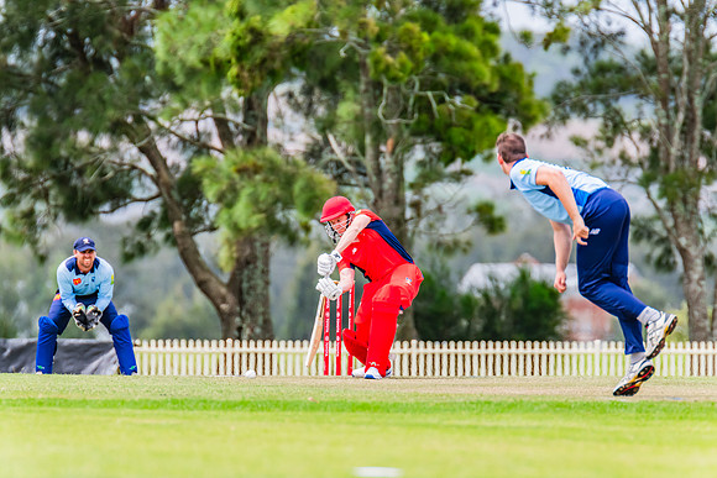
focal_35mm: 603
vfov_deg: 2.3
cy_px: 239
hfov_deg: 3.4
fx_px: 12021
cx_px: 358
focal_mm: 600
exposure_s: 1/1250
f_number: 9
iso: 800
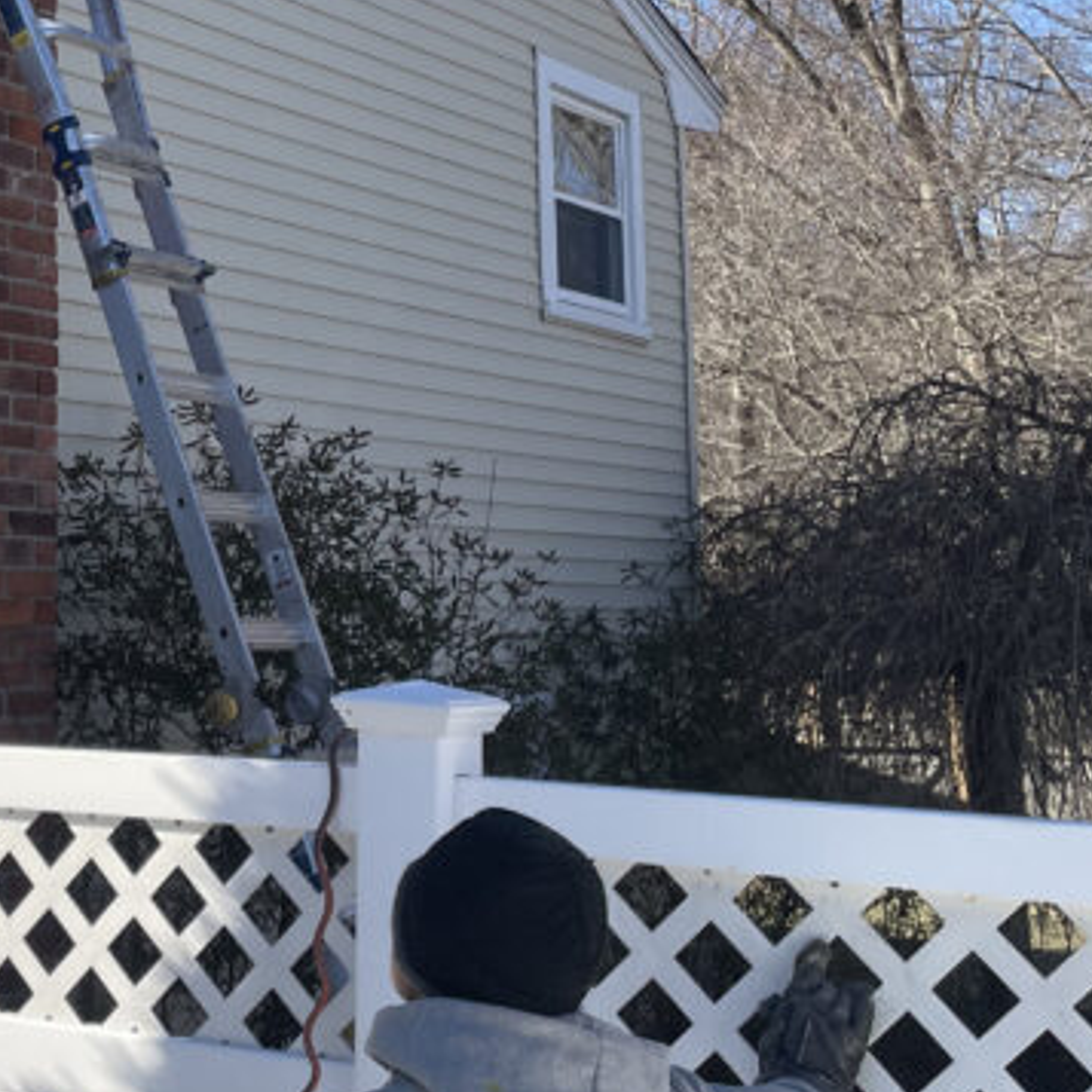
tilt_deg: +9.1
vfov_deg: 25.6
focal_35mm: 66
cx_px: -15
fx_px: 2356
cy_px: 205
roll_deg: +1.3
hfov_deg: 24.8
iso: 32
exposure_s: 1/2353
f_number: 1.6
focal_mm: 4.2
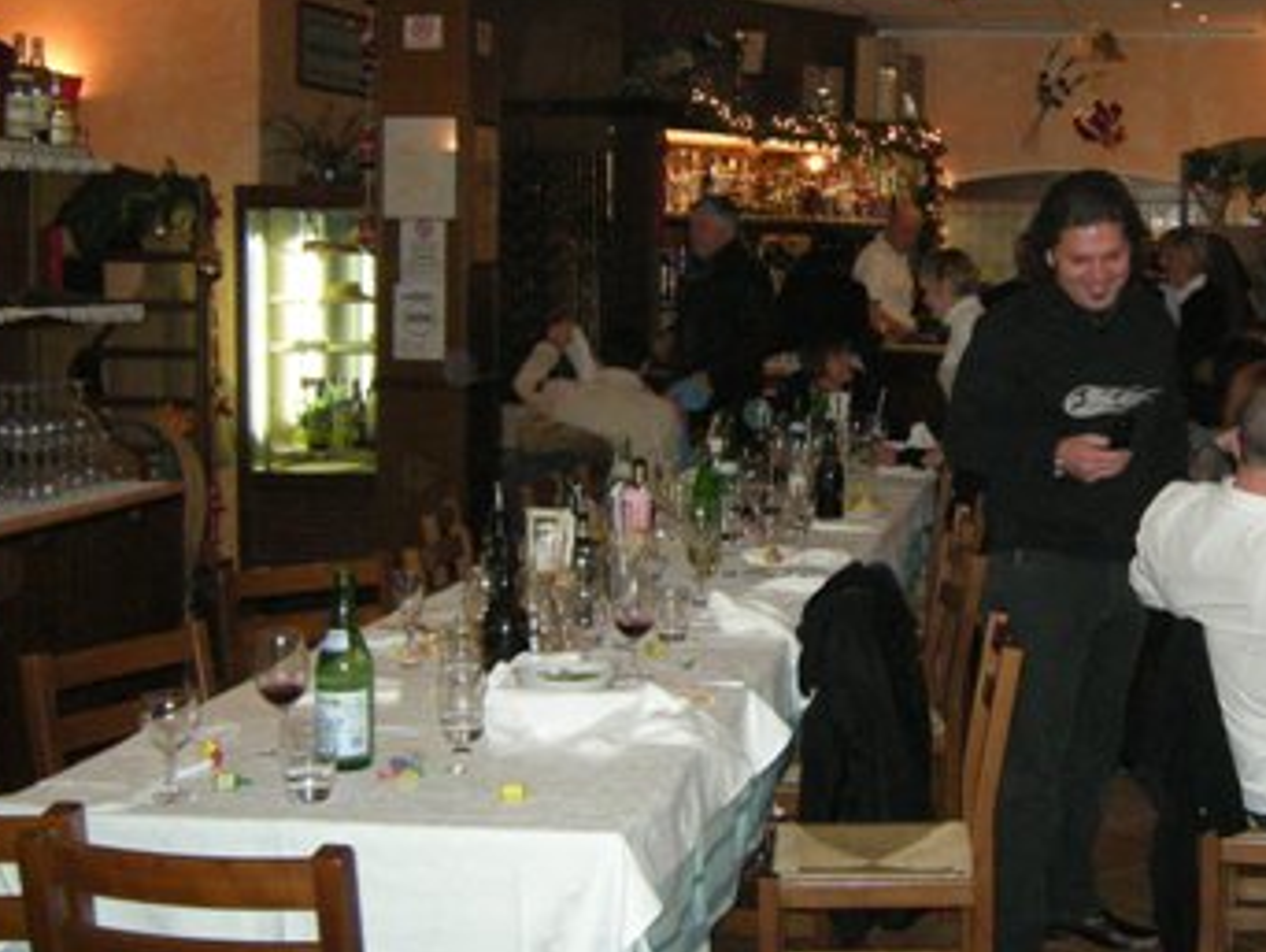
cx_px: 1011
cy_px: 422
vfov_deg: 25.2
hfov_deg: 32.3
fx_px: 2123
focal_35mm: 58
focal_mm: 5.3
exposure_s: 1/60
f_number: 2.9
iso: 374
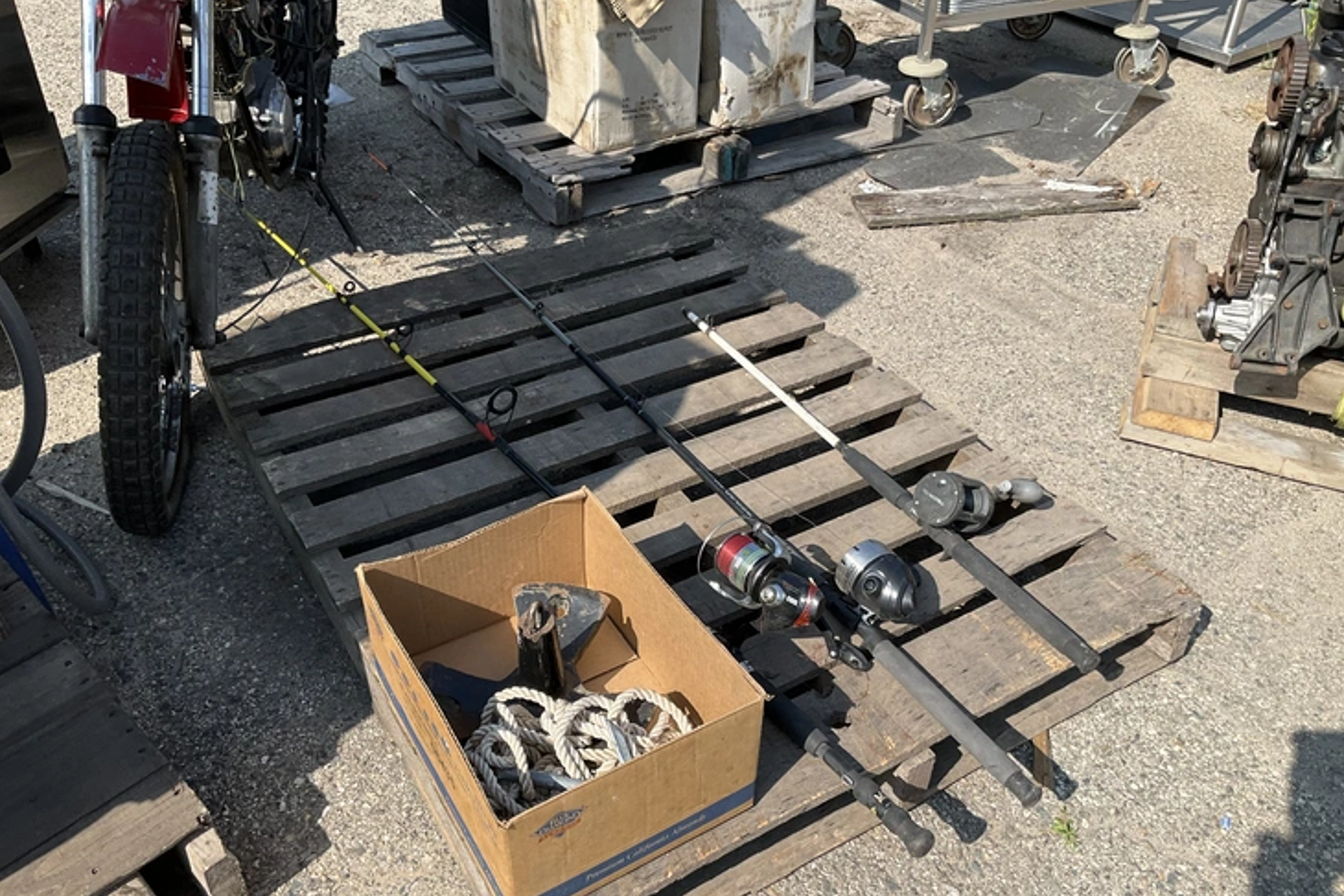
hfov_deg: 60.3
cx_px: 681
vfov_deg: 42.3
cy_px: 501
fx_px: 1157
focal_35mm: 31
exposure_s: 1/1168
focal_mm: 3
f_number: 1.8
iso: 25
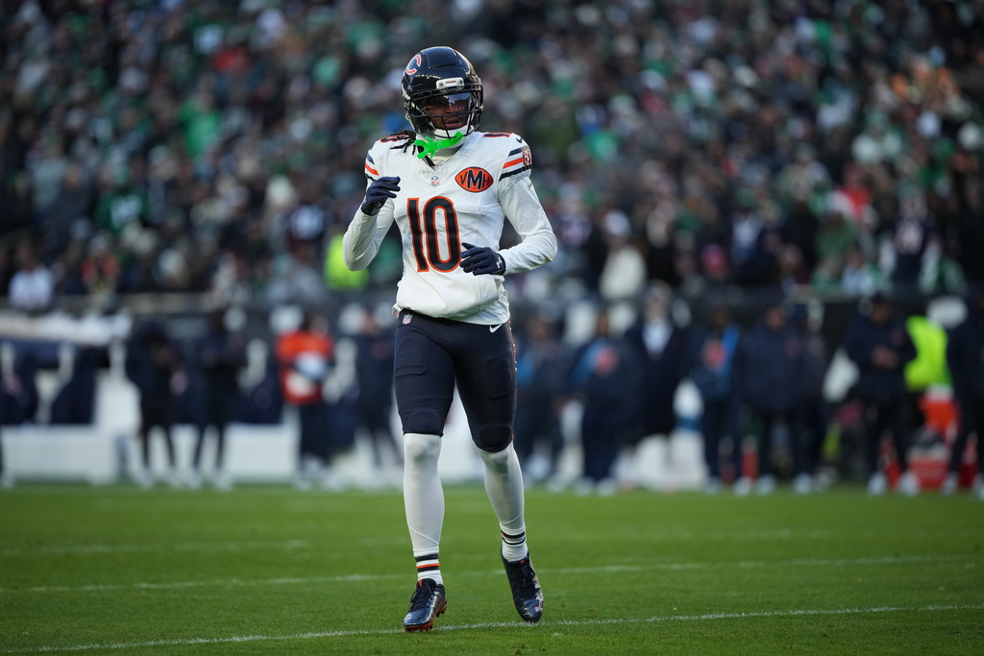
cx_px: 492
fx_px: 8201
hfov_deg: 6.9
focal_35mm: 300
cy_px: 328
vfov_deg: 4.6
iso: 1000
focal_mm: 300
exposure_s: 1/2000
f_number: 2.8
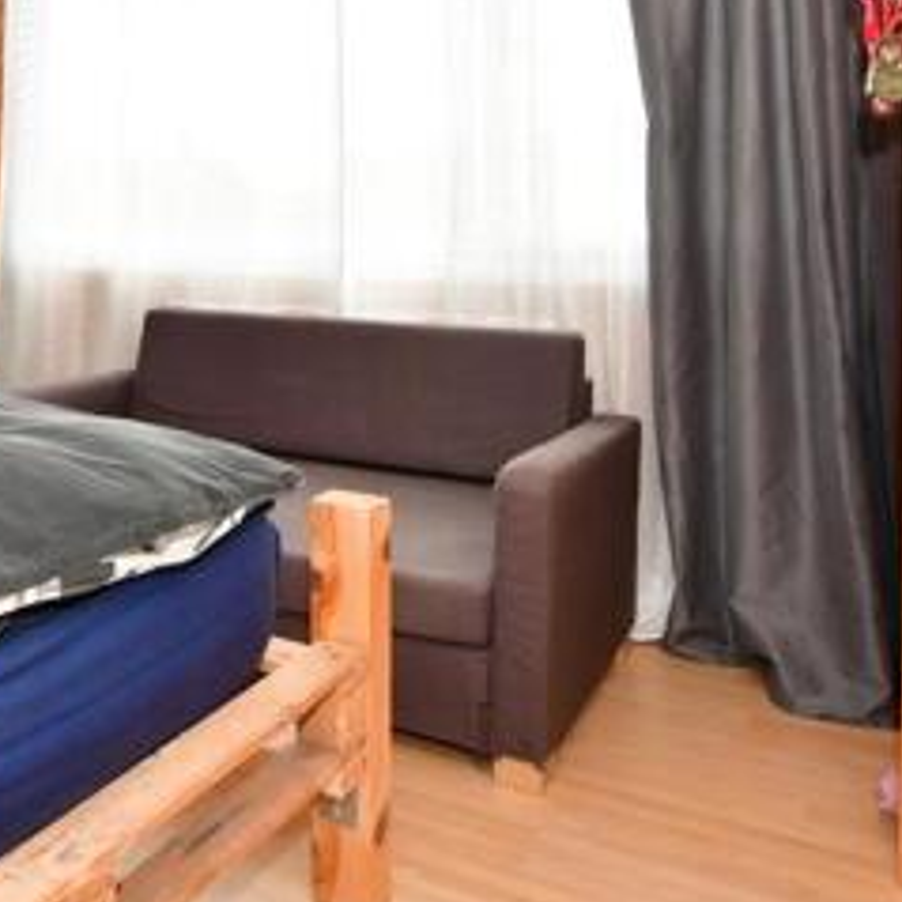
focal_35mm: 35
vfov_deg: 45.2
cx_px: 155
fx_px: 1032
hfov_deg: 44.4
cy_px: 198
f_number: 5.6
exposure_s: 1/6
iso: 250
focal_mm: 10
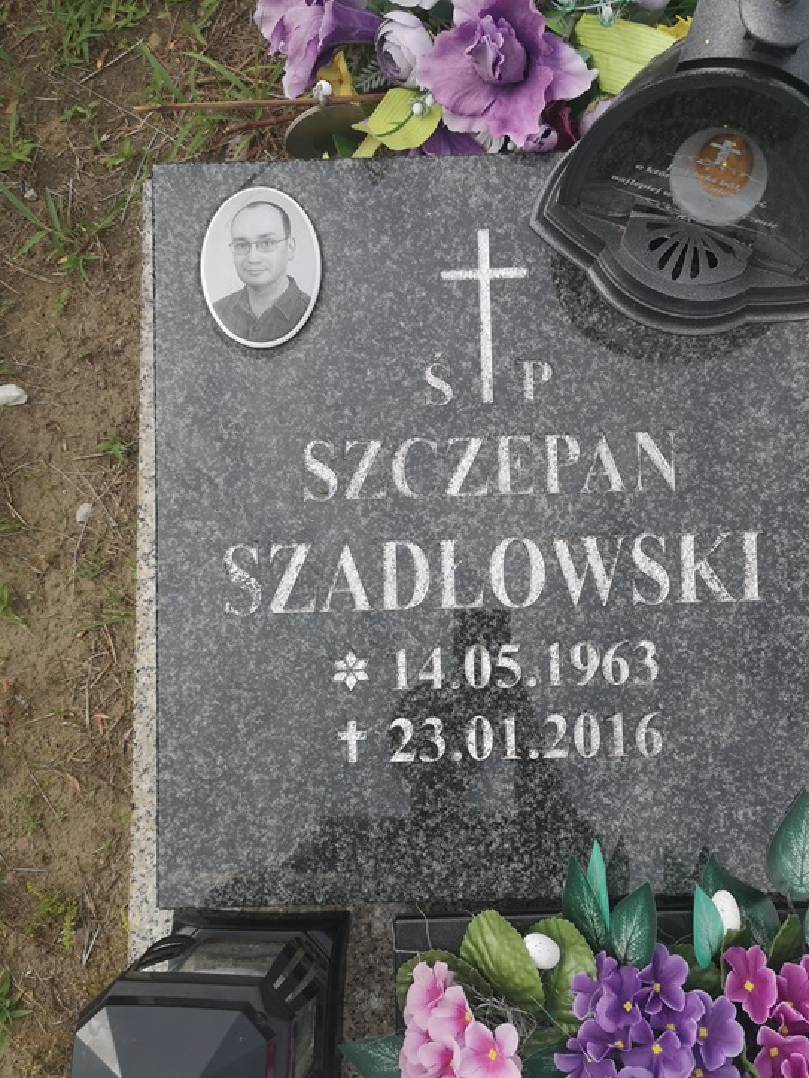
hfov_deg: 41.6
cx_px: 487
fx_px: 1059
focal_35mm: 34
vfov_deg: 53.9
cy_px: 573
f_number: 1.8
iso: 50
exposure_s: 1/1100
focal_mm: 5.58
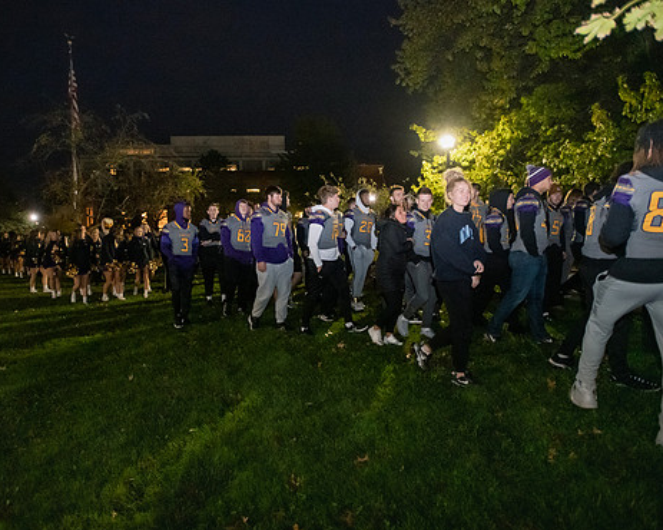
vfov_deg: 68.1
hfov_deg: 80.2
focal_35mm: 20
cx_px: 304
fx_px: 392
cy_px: 266
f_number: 3.2
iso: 6400
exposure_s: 1/50
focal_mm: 17
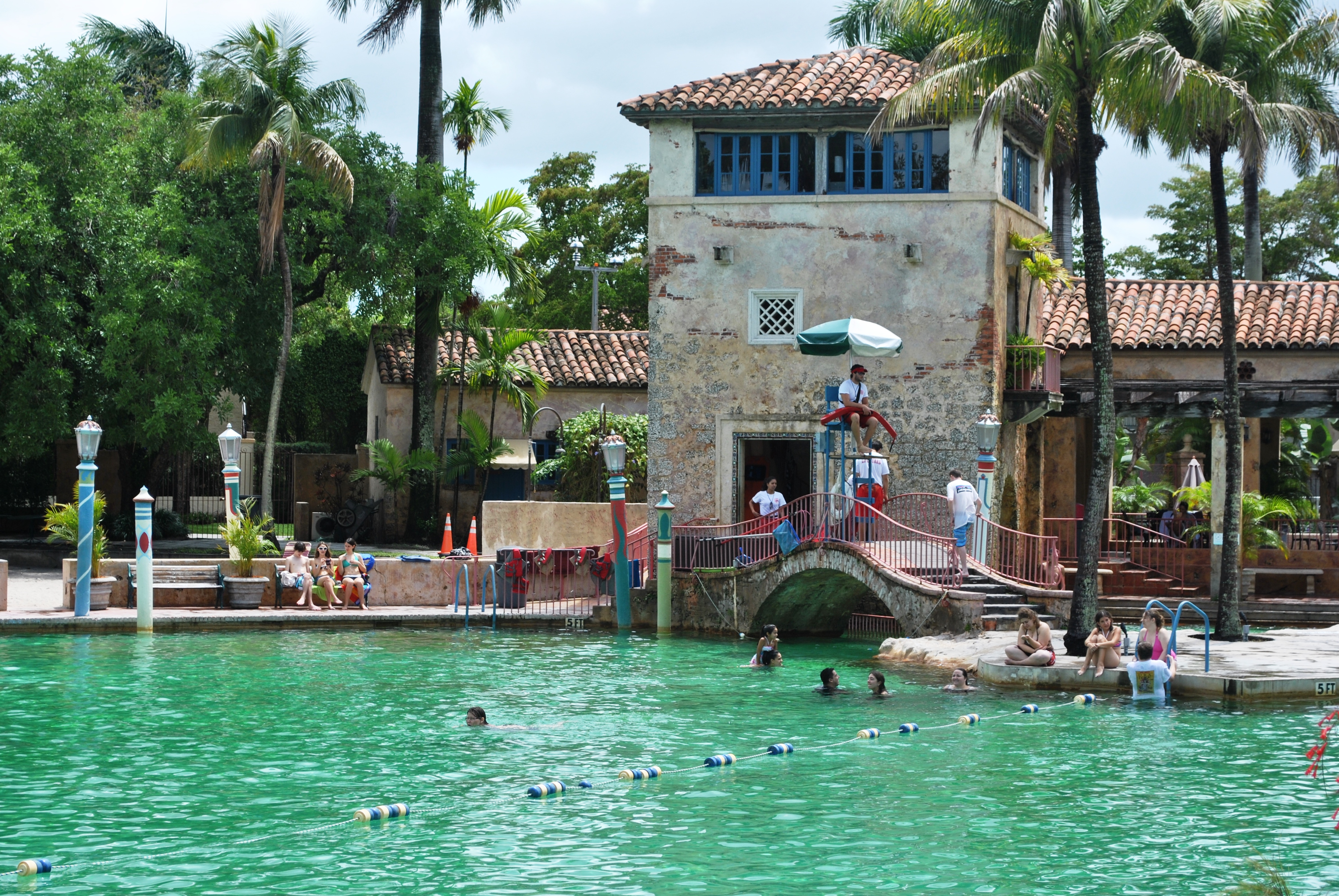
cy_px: 448
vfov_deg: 16.6
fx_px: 3072
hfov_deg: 24.6
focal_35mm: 82
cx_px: 670
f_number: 8
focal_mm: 55
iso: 100
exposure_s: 1/250
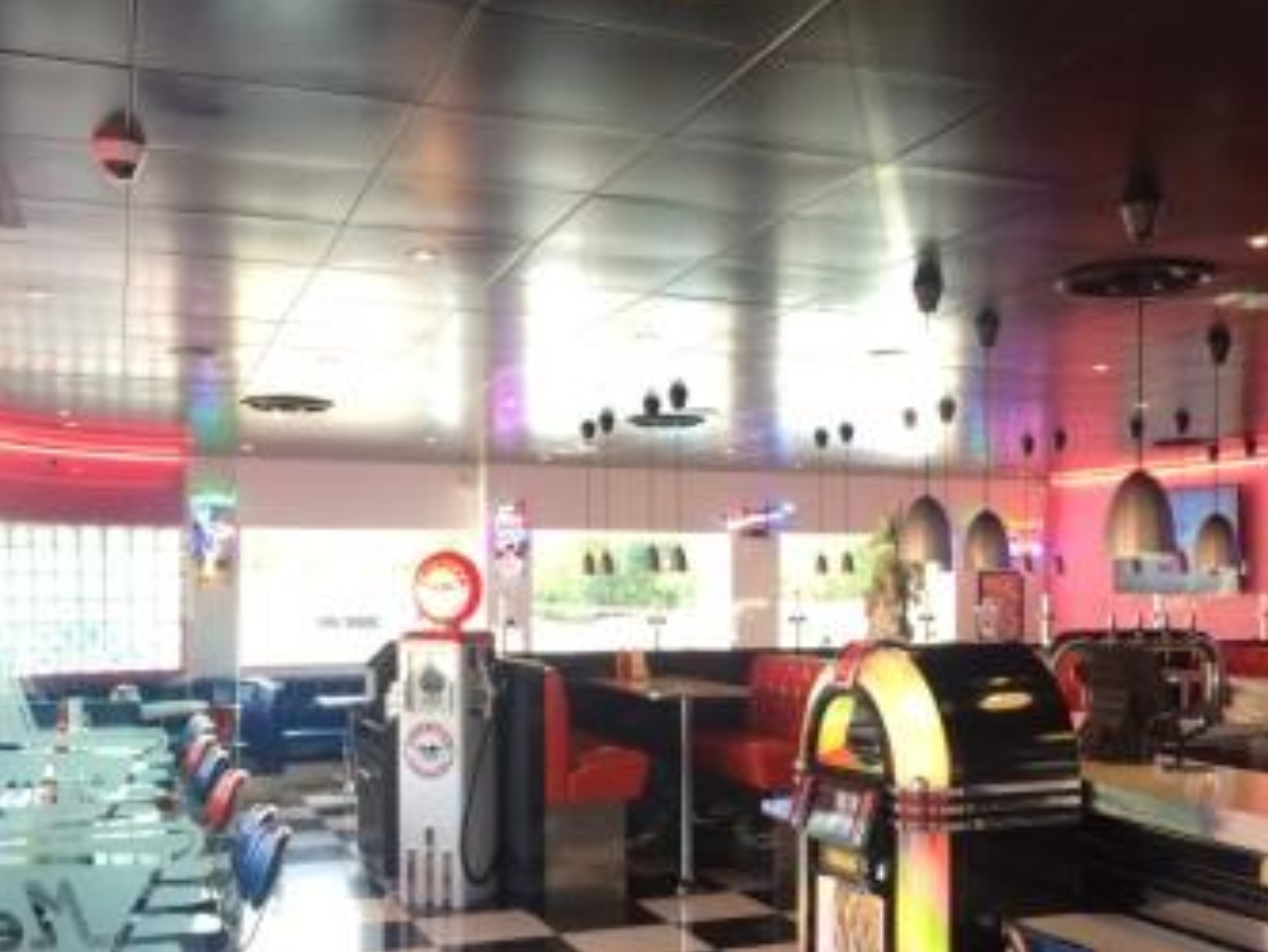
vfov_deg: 36.5
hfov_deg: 47.7
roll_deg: +0.5
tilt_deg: -2.2
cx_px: 727
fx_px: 1429
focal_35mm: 39
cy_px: 621
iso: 32
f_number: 2.2
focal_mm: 4.15
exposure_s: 1/50
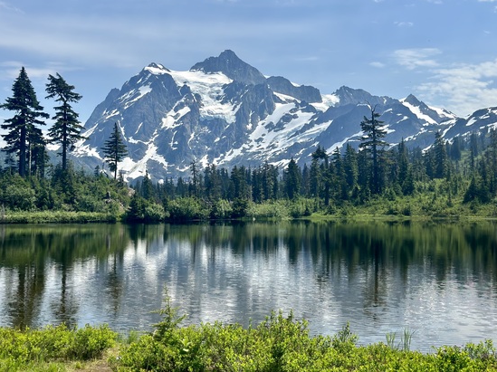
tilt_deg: +1.9
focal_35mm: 49
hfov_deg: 38.9
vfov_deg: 29.6
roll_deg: -0.4
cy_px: 183
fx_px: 703
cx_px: 252
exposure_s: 1/6211
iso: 80
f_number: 1.78
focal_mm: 6.86
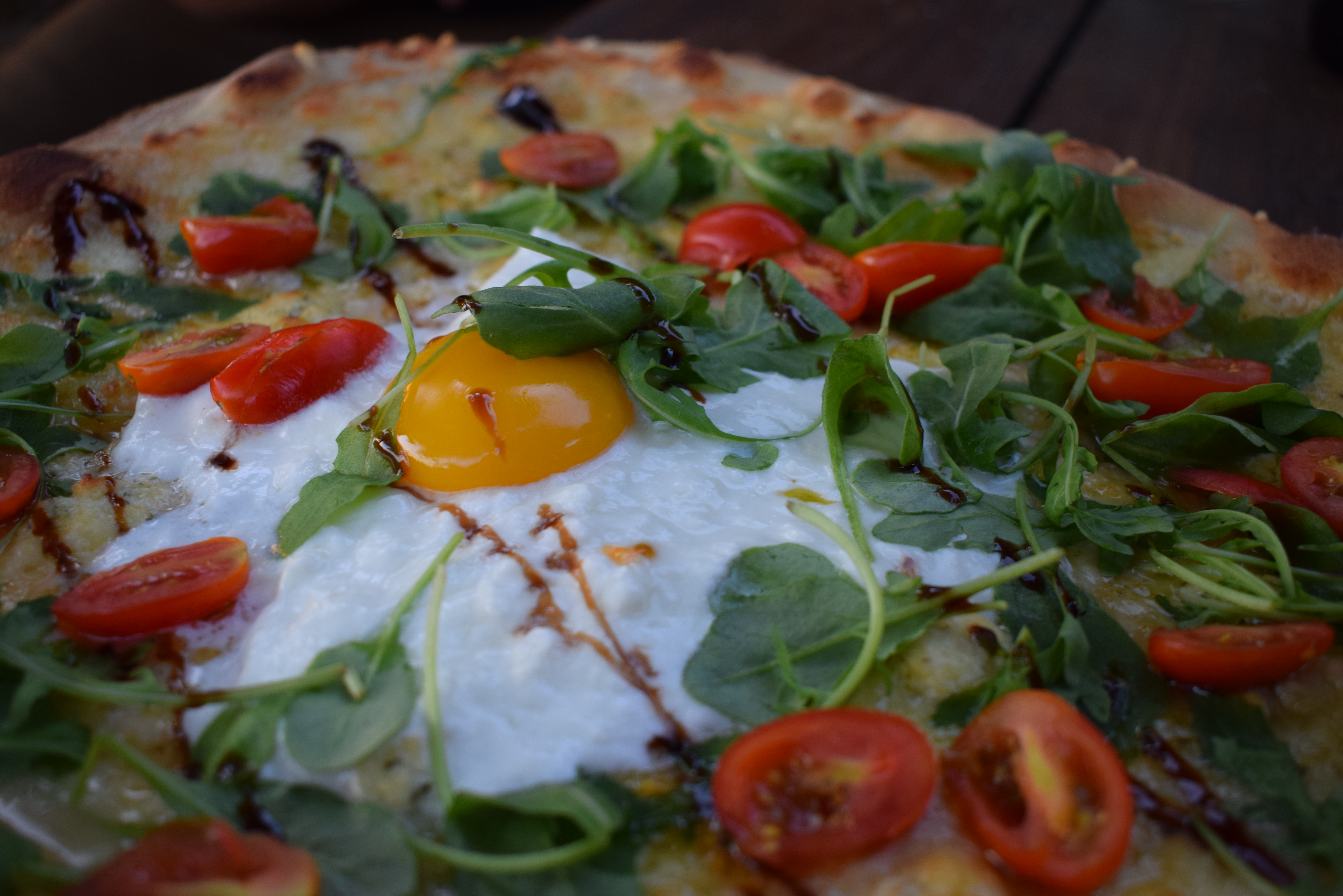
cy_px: 448
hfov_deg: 51.3
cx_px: 672
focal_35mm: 38
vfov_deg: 35.5
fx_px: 1399
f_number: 4
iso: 640
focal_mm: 25
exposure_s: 1/60
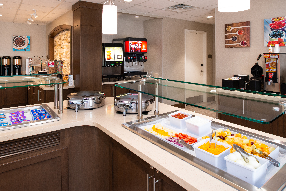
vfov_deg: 53.2
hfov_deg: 73.7
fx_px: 191
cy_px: 96
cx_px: 143
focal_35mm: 24
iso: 640
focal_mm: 24
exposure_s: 1/13
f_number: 11
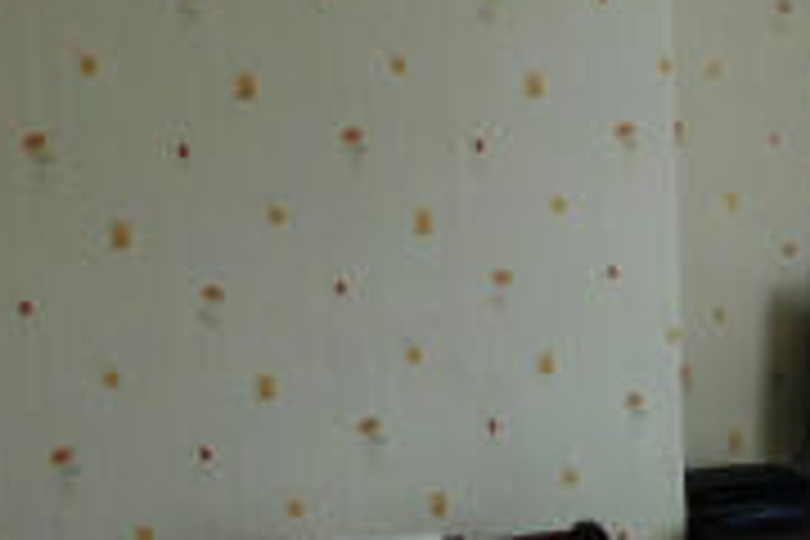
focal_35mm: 84
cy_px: 457
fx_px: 1890
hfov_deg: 22.4
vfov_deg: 16.1
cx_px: 961
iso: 100
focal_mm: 4.5
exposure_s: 1/60
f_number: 2.8
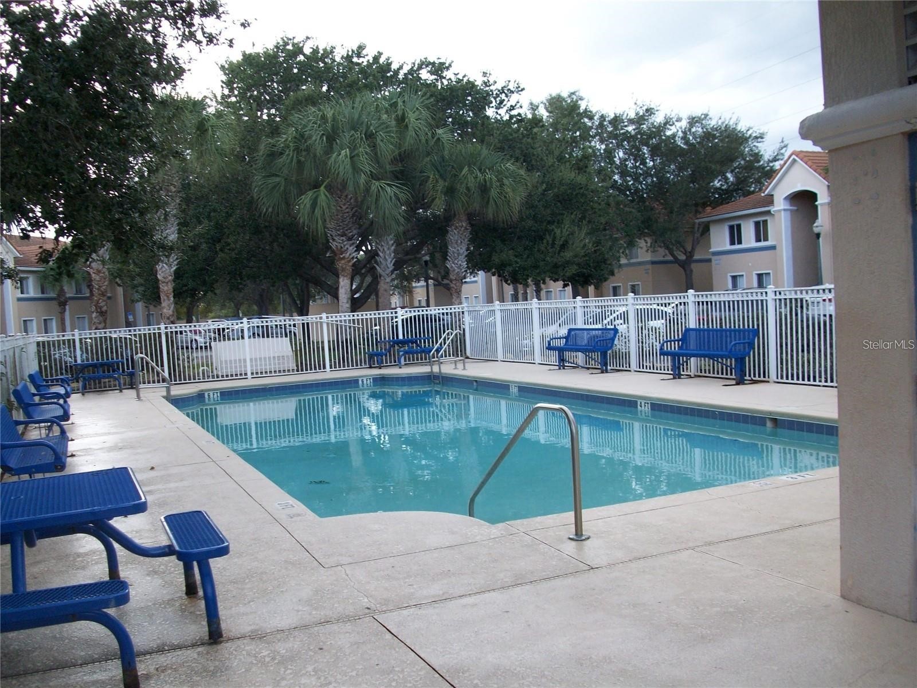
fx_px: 901
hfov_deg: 54.0
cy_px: 344
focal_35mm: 34
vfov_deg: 41.8
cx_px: 458
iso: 64
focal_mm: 5.7
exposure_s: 1/82
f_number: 2.8
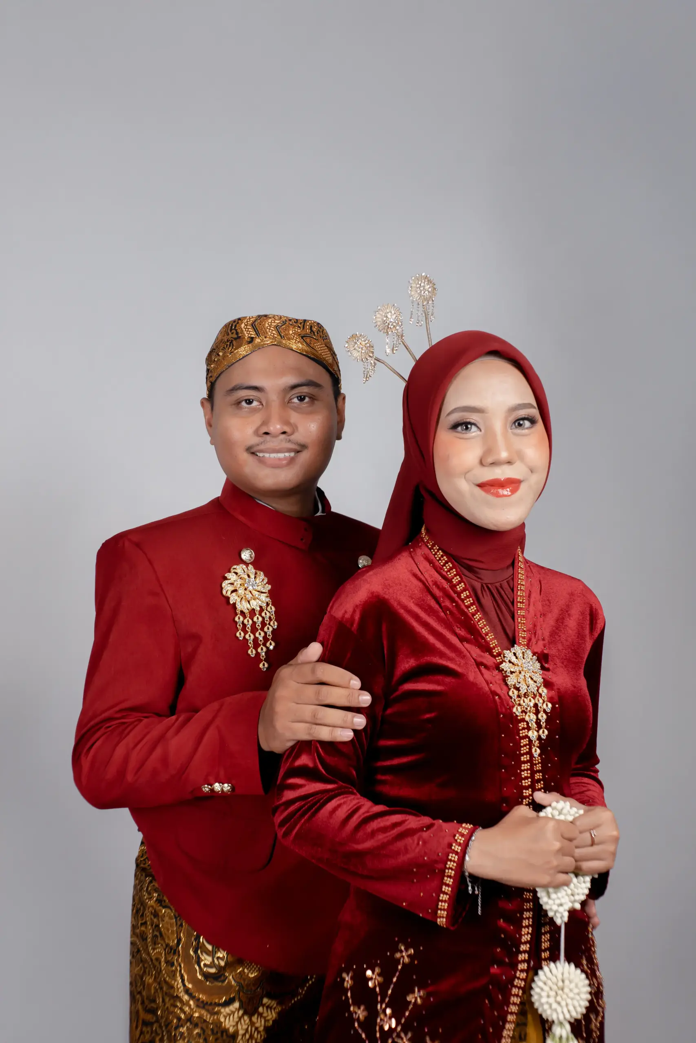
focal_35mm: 50
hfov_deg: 27.0
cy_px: 522
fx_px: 1450
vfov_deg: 39.6
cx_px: 348
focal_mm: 50
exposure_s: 1/125
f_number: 5
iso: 640
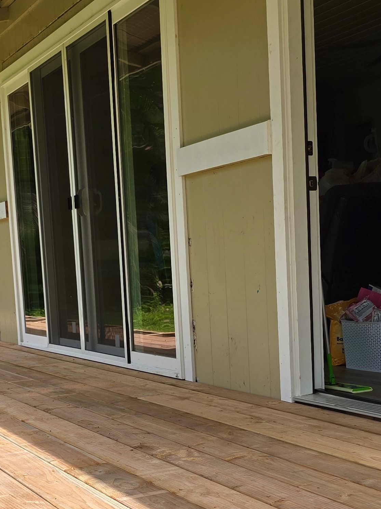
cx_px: 234
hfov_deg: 23.6
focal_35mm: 62
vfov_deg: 30.8
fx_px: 910
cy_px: 371
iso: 12
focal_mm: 6.3
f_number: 1.7
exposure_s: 1/963
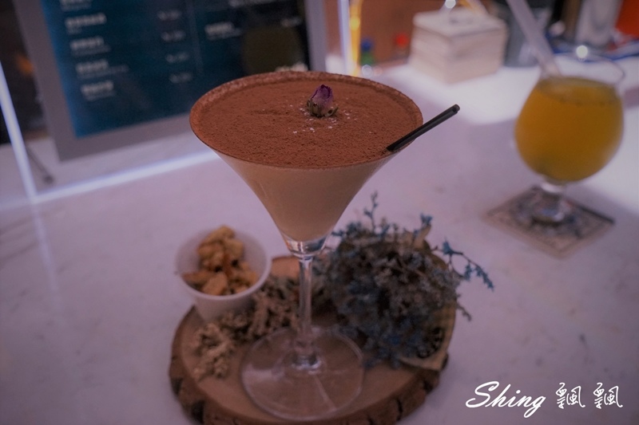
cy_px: 212
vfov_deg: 35.9
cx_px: 320
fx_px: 657
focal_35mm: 37
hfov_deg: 51.9
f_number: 5.6
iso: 3200
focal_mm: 37
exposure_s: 1/60
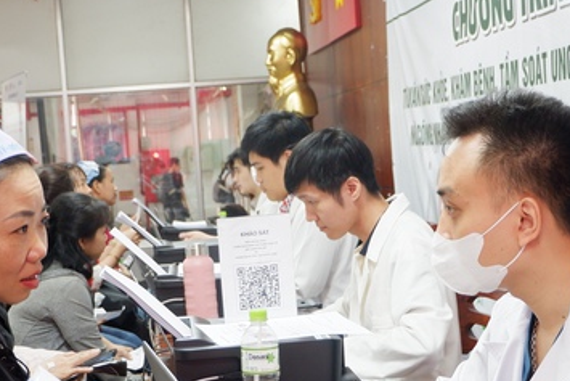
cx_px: 271
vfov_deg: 18.9
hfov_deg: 28.1
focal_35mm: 72
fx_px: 1140
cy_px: 266
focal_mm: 23.2
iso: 1250
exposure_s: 1/50
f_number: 4.2
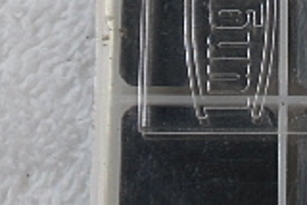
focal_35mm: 158
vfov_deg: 8.7
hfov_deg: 12.9
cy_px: 38
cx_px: 272
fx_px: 1349
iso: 100
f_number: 3.9
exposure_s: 1/80
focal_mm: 6.67
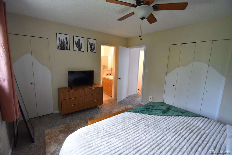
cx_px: 116
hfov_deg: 100.4
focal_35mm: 15
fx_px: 97
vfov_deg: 77.3
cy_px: 78
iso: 640
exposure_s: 1/60
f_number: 4
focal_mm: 10
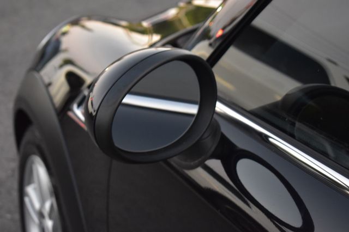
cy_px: 116
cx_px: 174
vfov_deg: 18.9
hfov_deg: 28.1
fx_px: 698
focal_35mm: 72
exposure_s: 1/8
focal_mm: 48
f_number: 5.3
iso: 1600
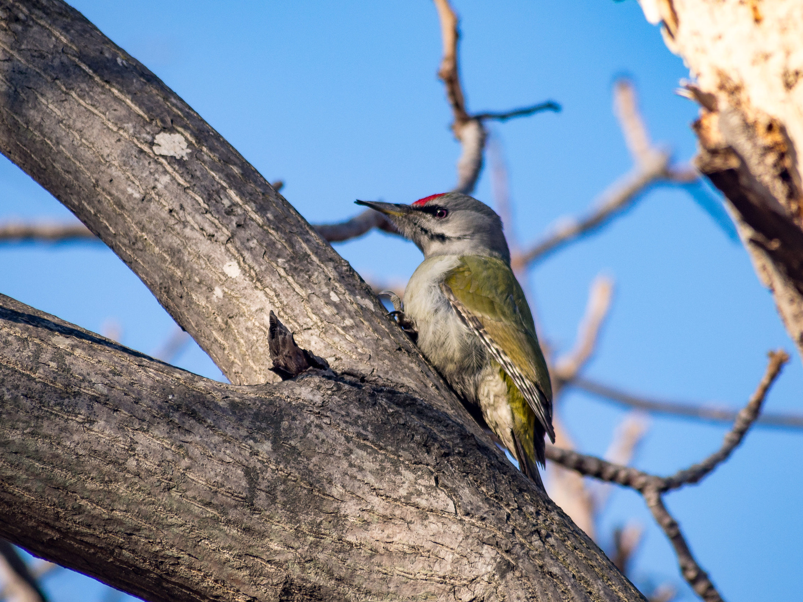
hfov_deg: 3.5
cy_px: 301
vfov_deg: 2.6
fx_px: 13292
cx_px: 402
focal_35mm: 573
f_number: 7.1
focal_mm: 286
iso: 200
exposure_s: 1/400
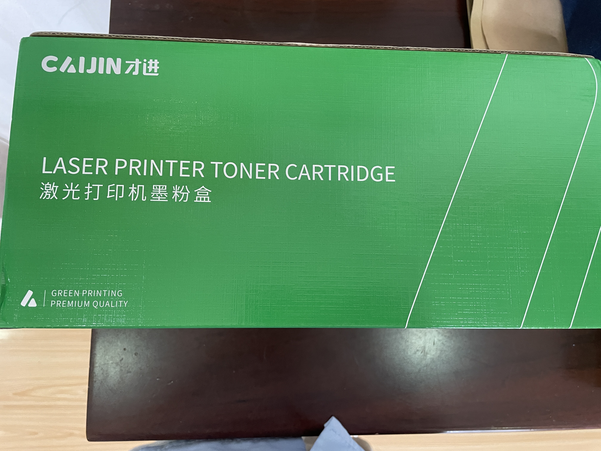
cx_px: 300
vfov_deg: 53.1
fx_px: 451
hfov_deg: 67.3
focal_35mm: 26
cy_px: 226
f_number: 1.6
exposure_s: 1/60
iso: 320
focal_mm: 4.2
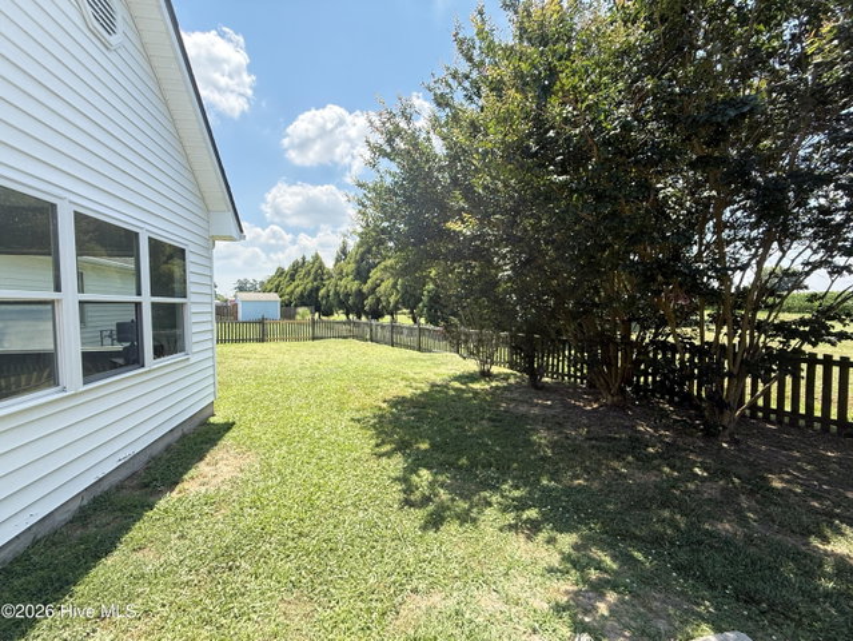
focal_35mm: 14
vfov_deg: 85.7
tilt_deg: -1.6
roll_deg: +0.7
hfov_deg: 102.0
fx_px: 345
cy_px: 320
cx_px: 426
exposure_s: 1/510
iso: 50
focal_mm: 2.22
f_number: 2.2
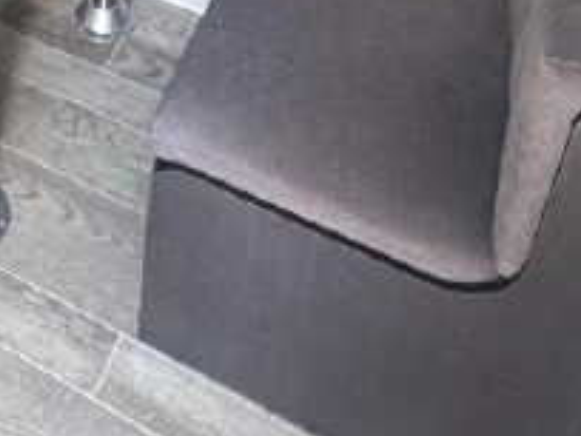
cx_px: 88
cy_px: -345
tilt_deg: -20.8
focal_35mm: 55
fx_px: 923
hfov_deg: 33.6
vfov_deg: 19.7
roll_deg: -3.3
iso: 200
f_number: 2.2
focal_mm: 2.22
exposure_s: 1/99
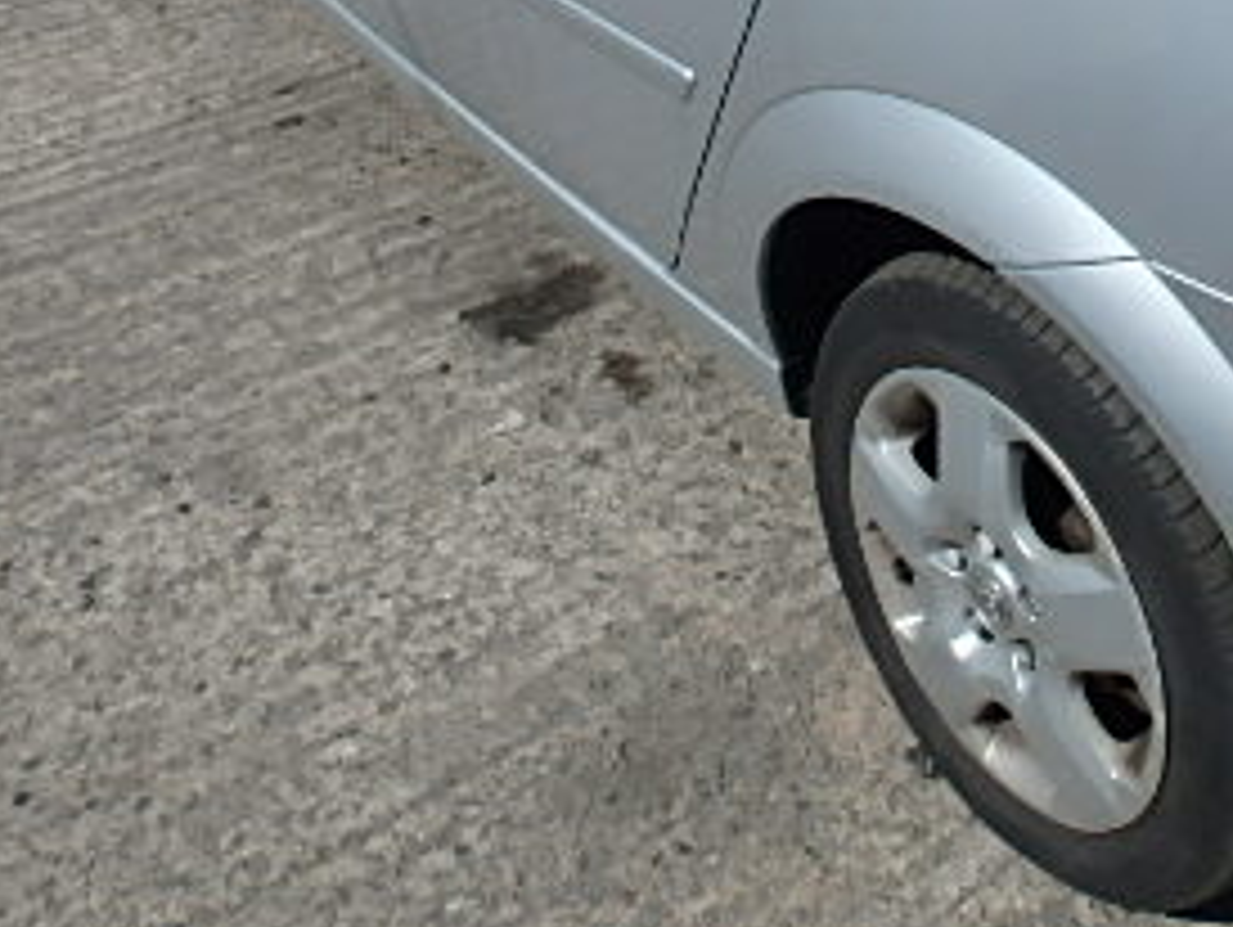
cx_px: 1166
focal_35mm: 49
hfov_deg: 35.9
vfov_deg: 27.6
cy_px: -50
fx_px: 1747
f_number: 6
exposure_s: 1/640
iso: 125
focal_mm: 3.7
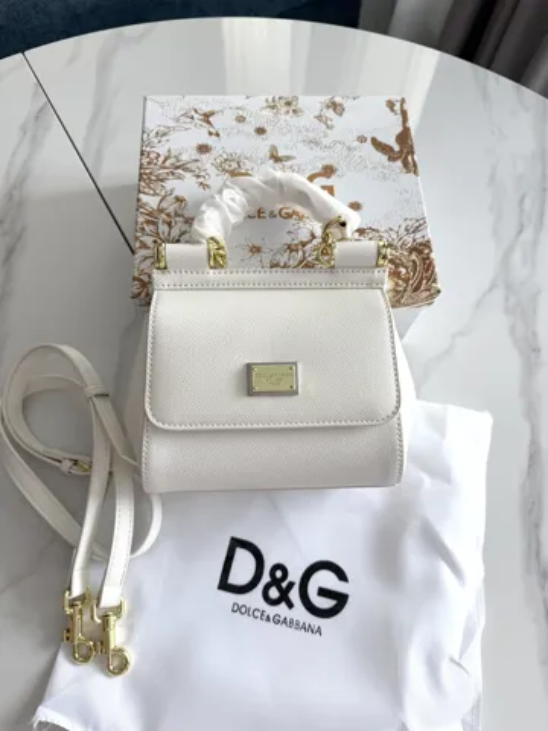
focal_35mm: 24
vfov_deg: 71.6
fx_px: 507
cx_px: 274
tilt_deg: -67.6
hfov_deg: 56.8
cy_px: 366
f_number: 1.78
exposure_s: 1/121
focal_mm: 6.76
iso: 125
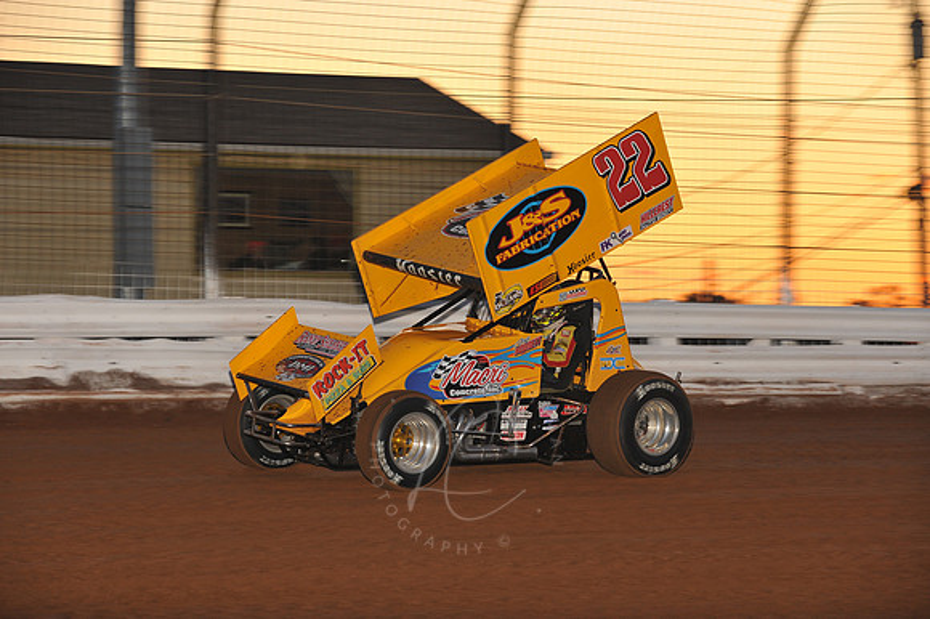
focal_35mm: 120
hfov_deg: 17.1
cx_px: 465
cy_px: 310
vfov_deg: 11.4
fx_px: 3098
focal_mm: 120
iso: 640
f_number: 6.3
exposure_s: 1/320
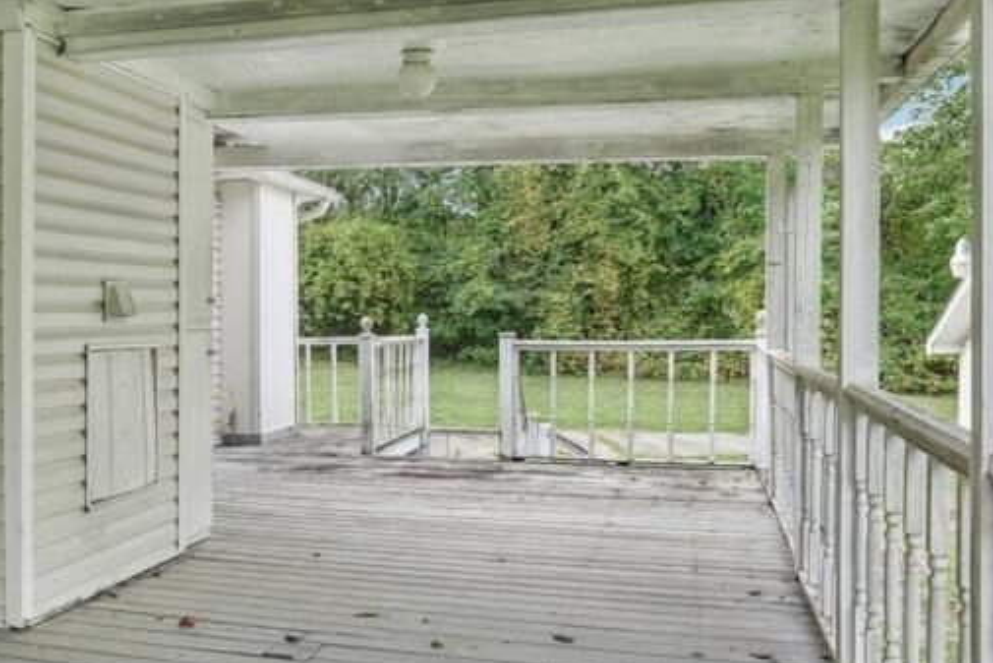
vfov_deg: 35.1
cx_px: 195
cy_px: 313
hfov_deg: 47.8
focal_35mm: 38
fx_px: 1048
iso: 400
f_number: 8
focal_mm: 16
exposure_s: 1/100
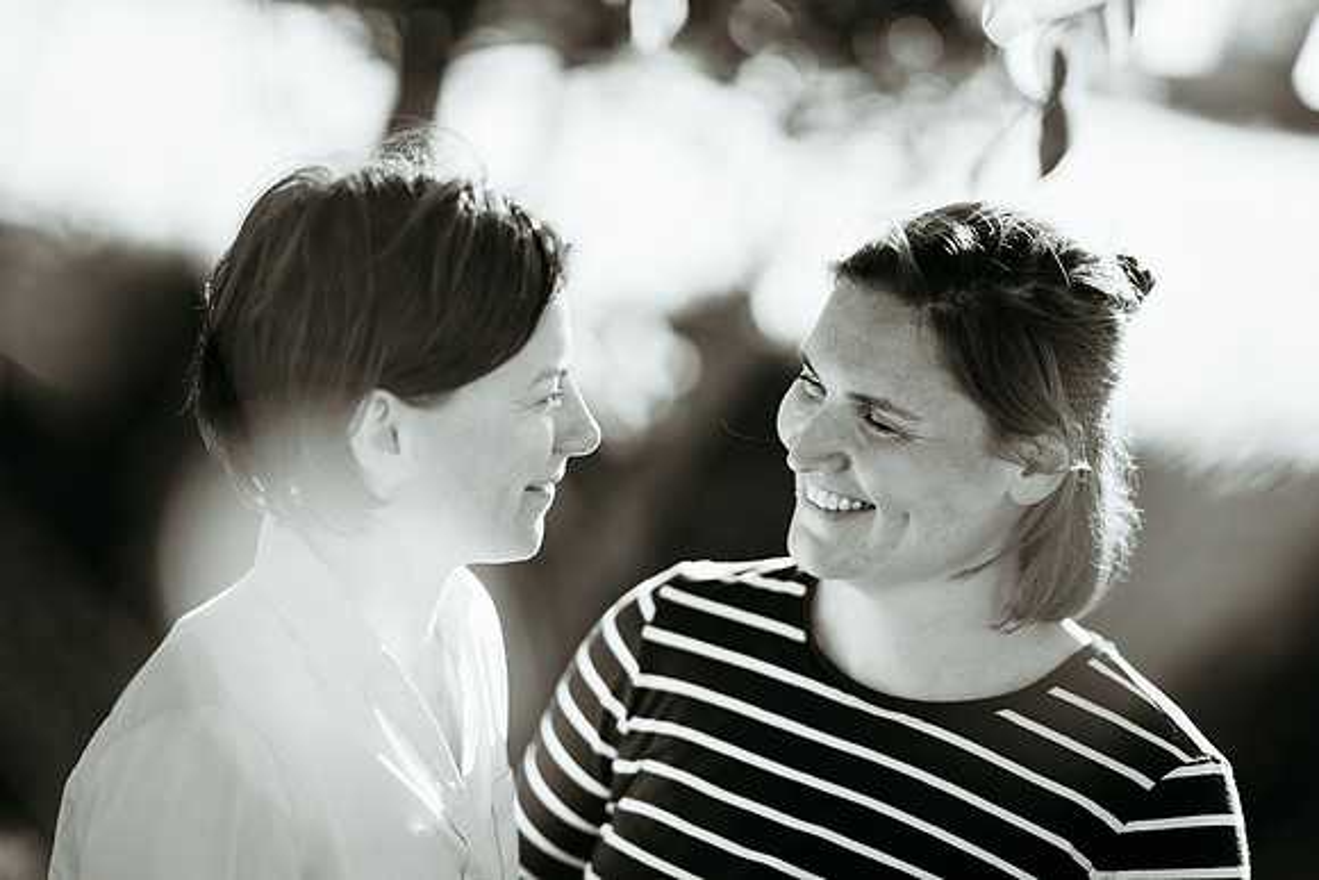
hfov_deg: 23.9
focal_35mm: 85
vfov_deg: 16.1
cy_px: 440
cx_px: 660
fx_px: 3115
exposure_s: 1/800
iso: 100
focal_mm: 85
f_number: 1.4
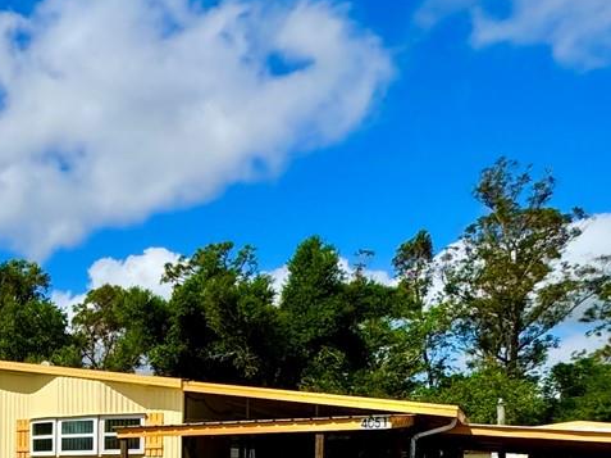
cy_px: 511
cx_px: -102
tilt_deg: -3.6
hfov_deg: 33.7
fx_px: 829
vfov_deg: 28.0
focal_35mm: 47
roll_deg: +0.5
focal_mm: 2.22
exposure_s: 1/3390
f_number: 2.2
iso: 50
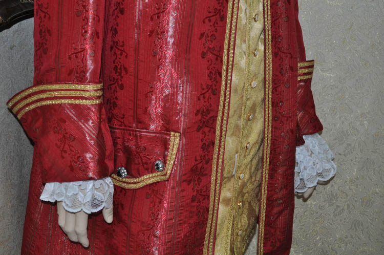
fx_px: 559
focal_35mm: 52
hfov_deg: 37.9
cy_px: 128
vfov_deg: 25.7
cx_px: 192
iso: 800
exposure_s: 1/60
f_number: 5
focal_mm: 35
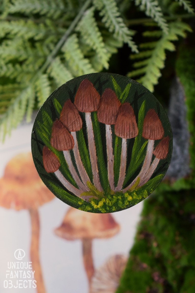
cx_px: 98
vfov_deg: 24.6
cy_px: 146
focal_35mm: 82
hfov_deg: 16.6
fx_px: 670
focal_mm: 55
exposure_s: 1/60
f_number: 5.6
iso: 2500
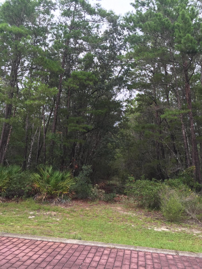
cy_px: 134
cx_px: 101
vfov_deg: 61.7
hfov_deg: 48.2
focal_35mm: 29
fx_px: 226
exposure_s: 1/238
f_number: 2.2
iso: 32
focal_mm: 4.15
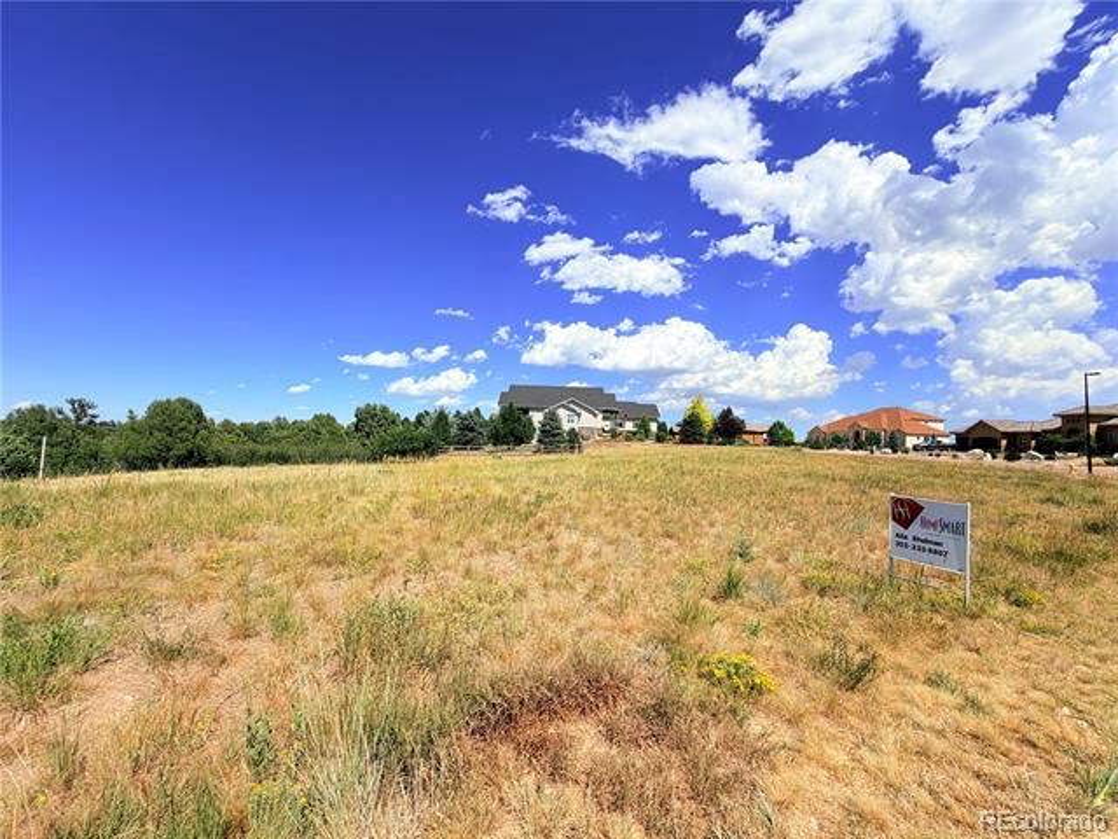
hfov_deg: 102.1
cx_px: 559
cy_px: 420
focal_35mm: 14
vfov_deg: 85.7
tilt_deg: +1.8
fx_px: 452
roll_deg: -2.2
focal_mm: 2.22
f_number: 2.2
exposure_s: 1/1368
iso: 20
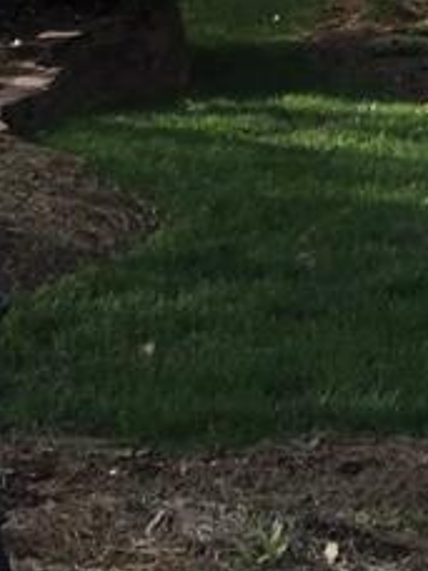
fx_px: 2143
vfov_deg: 14.0
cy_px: -331
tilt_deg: -0.1
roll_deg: -1.7
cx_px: 1076
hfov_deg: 9.8
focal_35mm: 130
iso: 32
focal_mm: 4.15
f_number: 2.2
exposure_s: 1/694
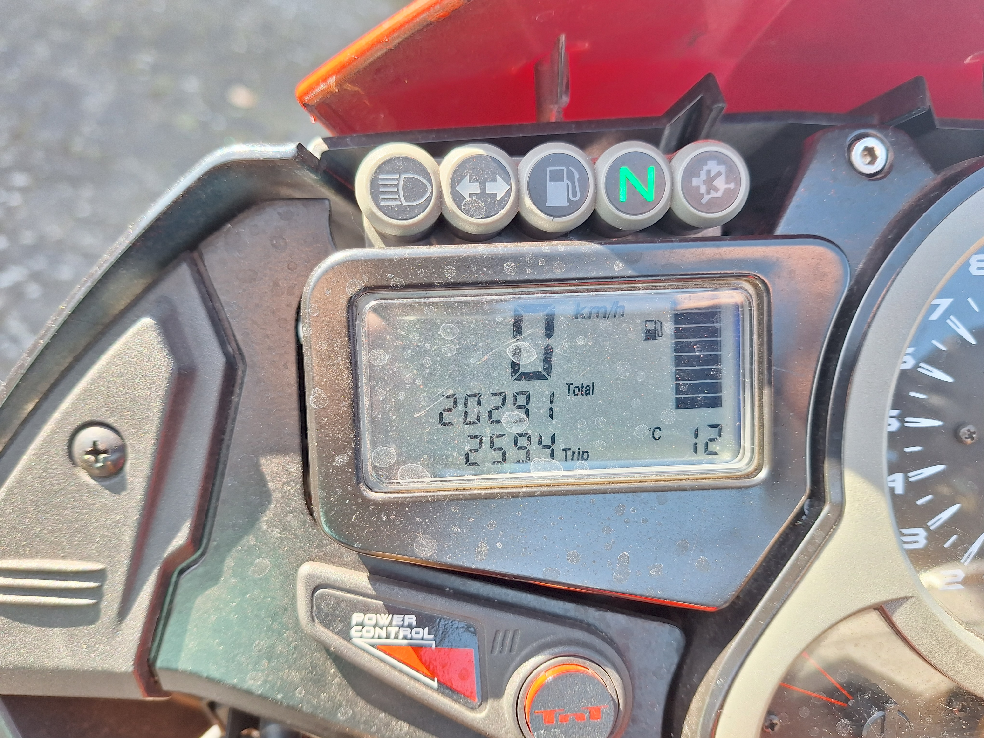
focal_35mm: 23
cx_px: 492
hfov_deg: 73.9
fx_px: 654
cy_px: 369
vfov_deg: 58.9
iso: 40
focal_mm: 5.54
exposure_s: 1/179
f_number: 1.8
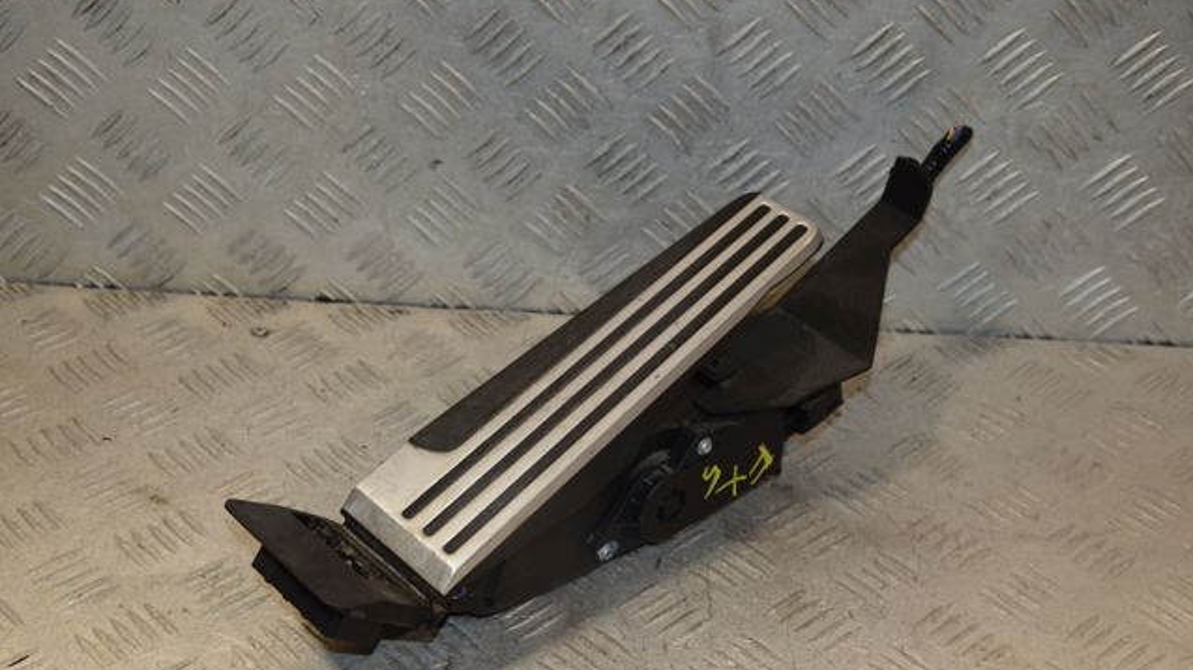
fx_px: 1898
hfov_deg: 34.9
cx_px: 596
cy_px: 376
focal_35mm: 60
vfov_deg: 20.0
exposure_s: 1/200
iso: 800
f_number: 7.1
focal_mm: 38
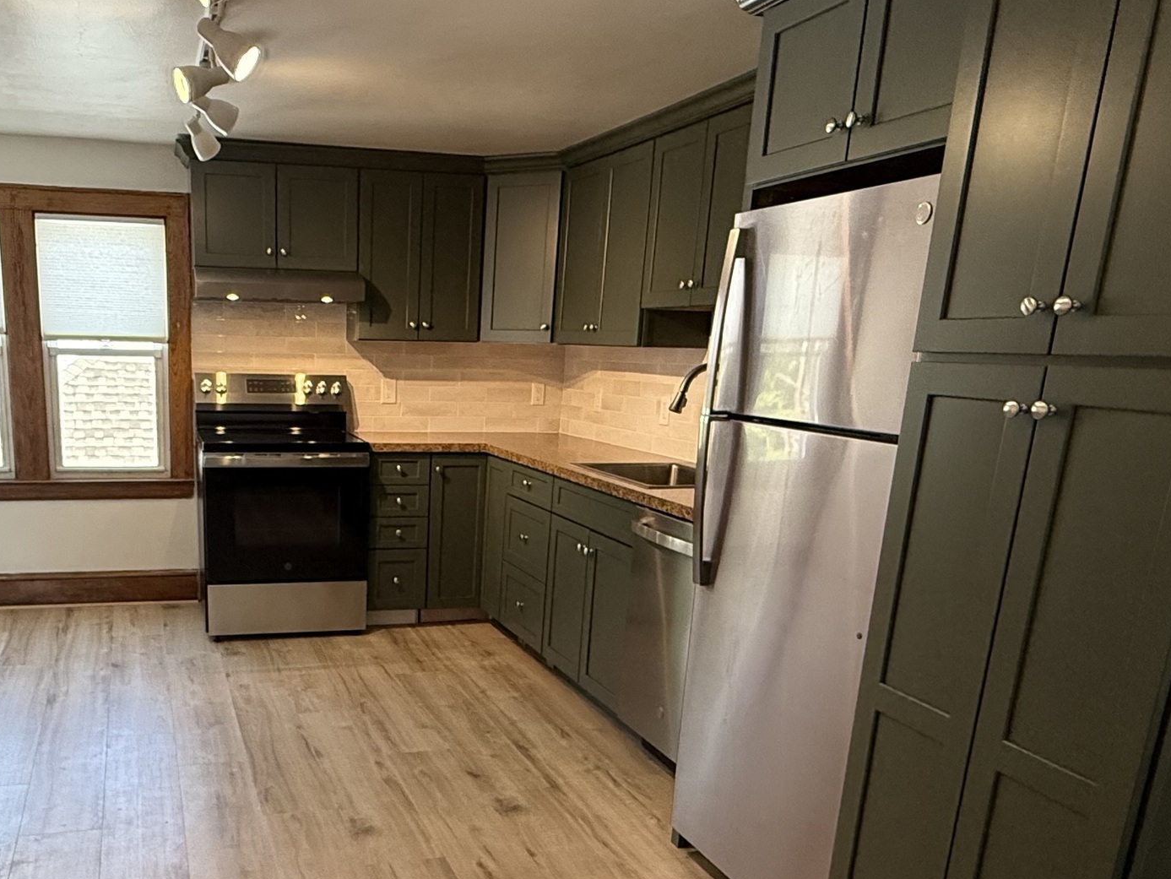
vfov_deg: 44.2
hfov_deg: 57.1
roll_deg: -1.2
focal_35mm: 31
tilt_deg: -15.7
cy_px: 645
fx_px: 1049
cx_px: 396
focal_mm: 2.22
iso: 320
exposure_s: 1/120
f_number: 2.2
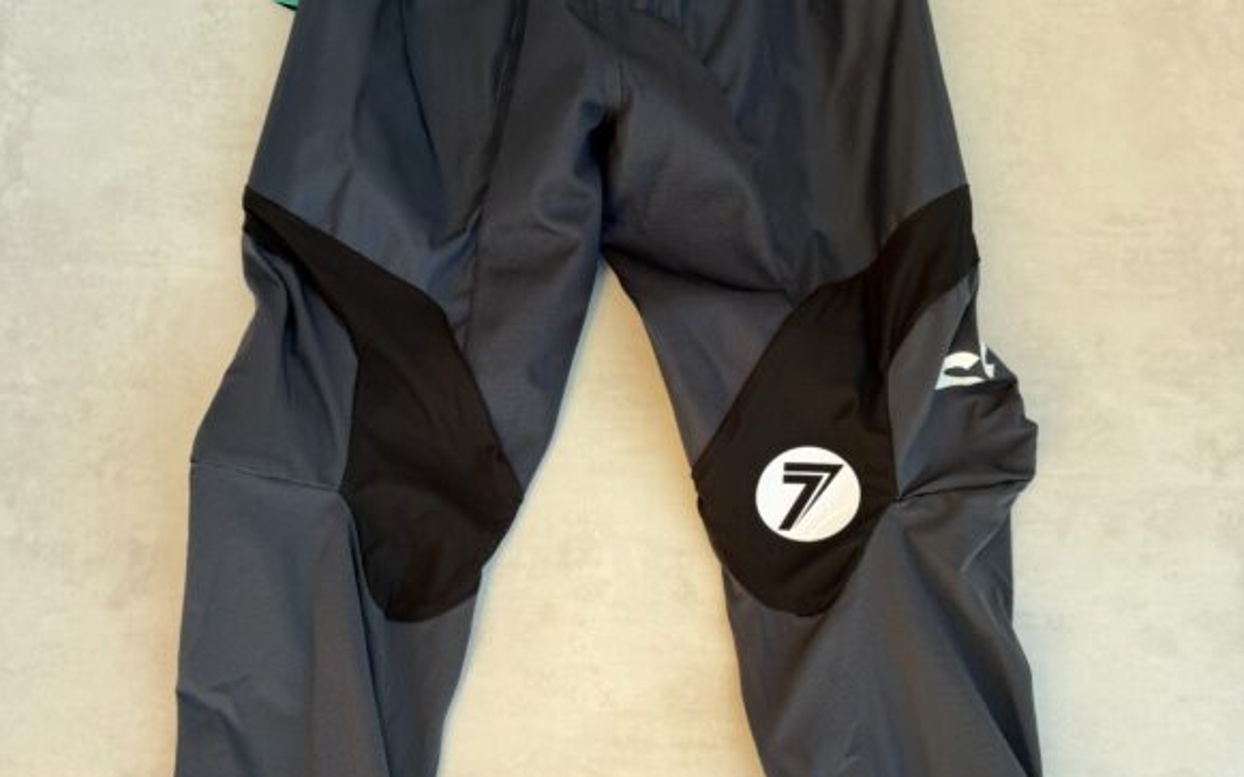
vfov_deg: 36.2
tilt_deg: -84.2
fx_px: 1186
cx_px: 604
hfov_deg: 55.3
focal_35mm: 35
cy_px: 462
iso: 80
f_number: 1.78
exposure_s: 1/367
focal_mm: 6.76
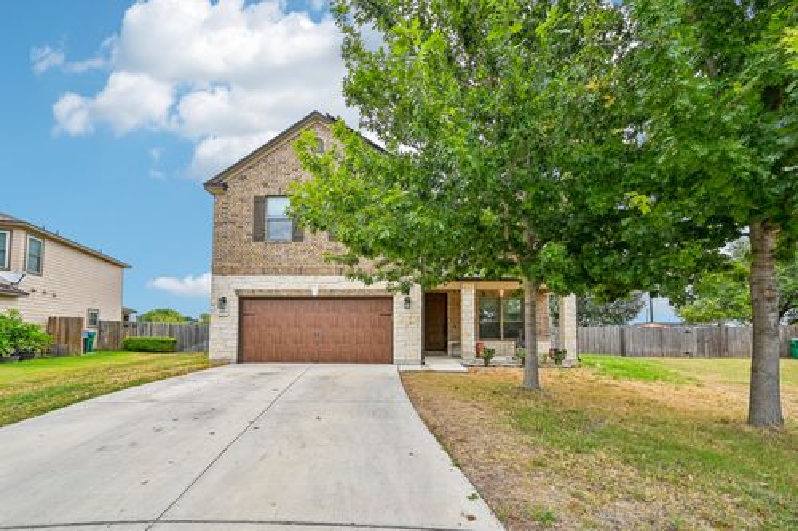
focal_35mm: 14
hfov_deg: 104.3
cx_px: 399
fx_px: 310
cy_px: 266
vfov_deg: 81.2
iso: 100
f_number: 8
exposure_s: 1/160
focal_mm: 14
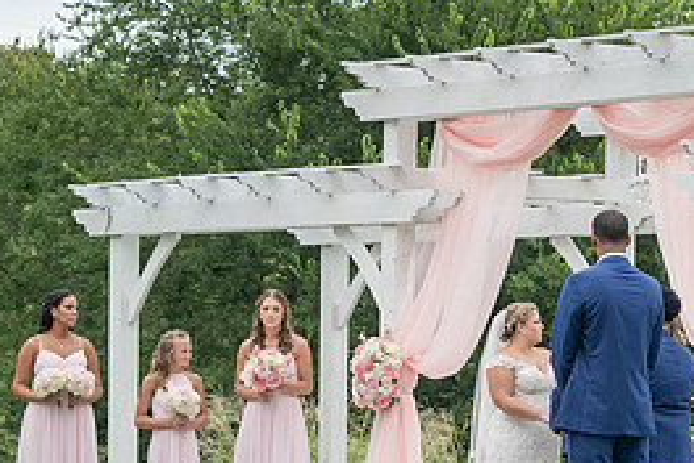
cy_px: 385
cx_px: 742
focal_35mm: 159
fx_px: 3065
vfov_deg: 8.6
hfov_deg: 12.7
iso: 125
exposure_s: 1/200
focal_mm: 70
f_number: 4.5
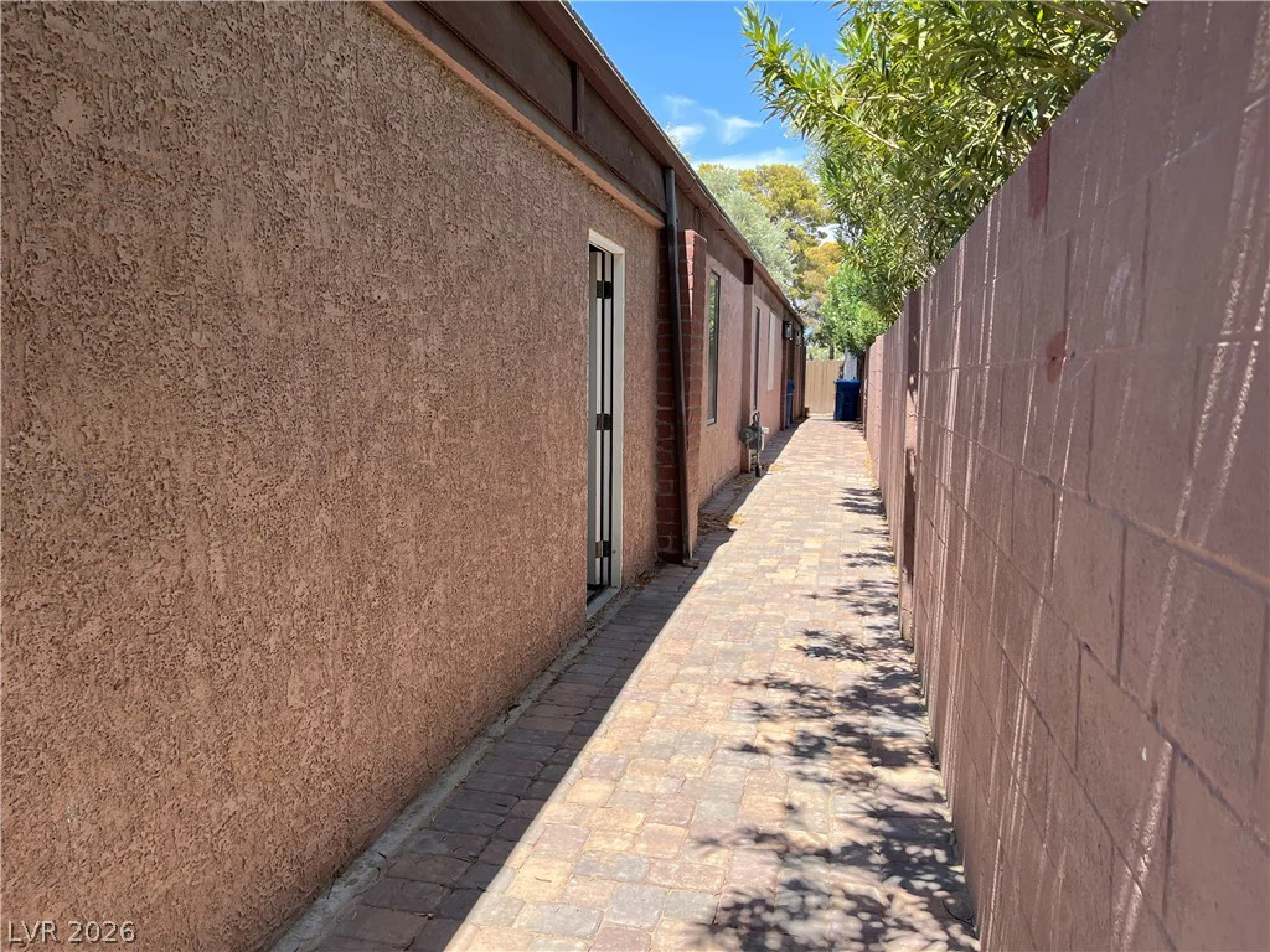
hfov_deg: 67.3
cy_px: 476
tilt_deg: -4.9
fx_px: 954
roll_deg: +0.2
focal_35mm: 26
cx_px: 635
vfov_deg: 53.1
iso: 50
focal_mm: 5.1
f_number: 1.6
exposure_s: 1/1186
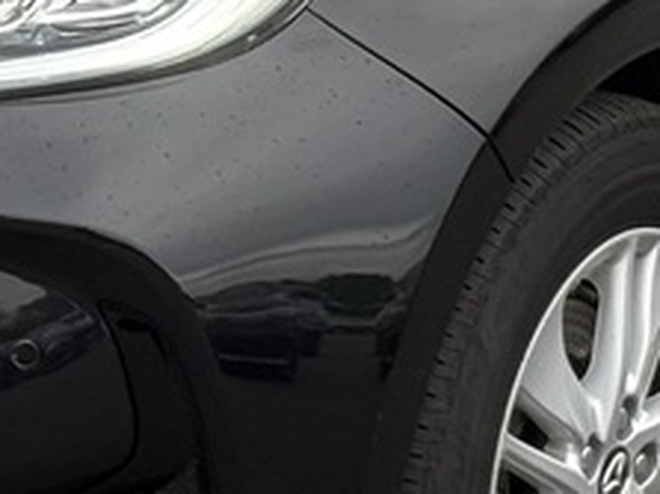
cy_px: -112
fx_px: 5907
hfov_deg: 6.4
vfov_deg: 4.8
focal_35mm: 310
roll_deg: -0.7
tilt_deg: -8.4
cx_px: 290
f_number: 1.78
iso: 80
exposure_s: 1/669
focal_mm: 6.76
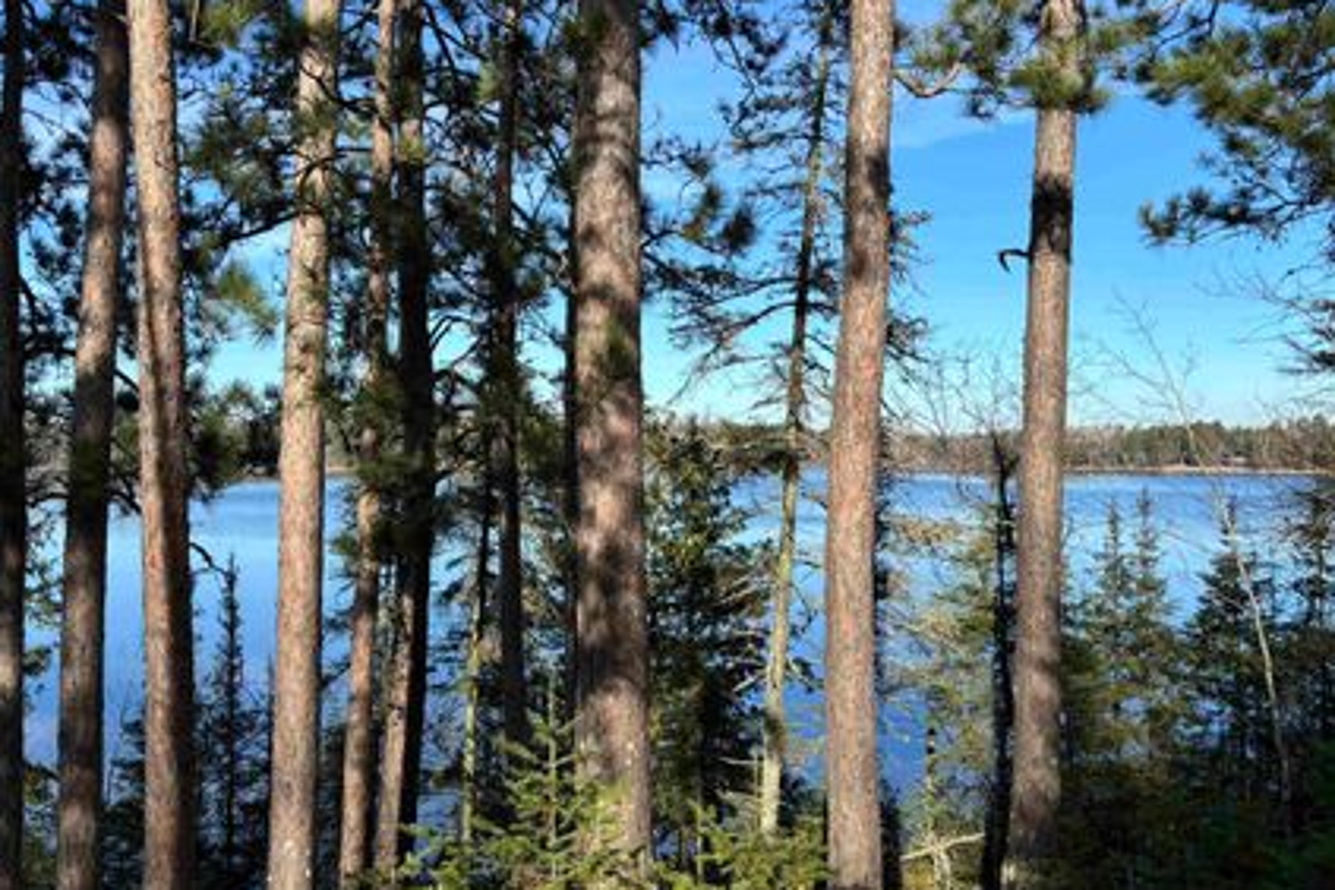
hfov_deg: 58.6
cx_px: 612
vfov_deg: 41.1
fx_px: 1187
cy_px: 437
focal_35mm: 32
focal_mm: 5.96
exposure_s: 1/1845
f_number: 1.6
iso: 50
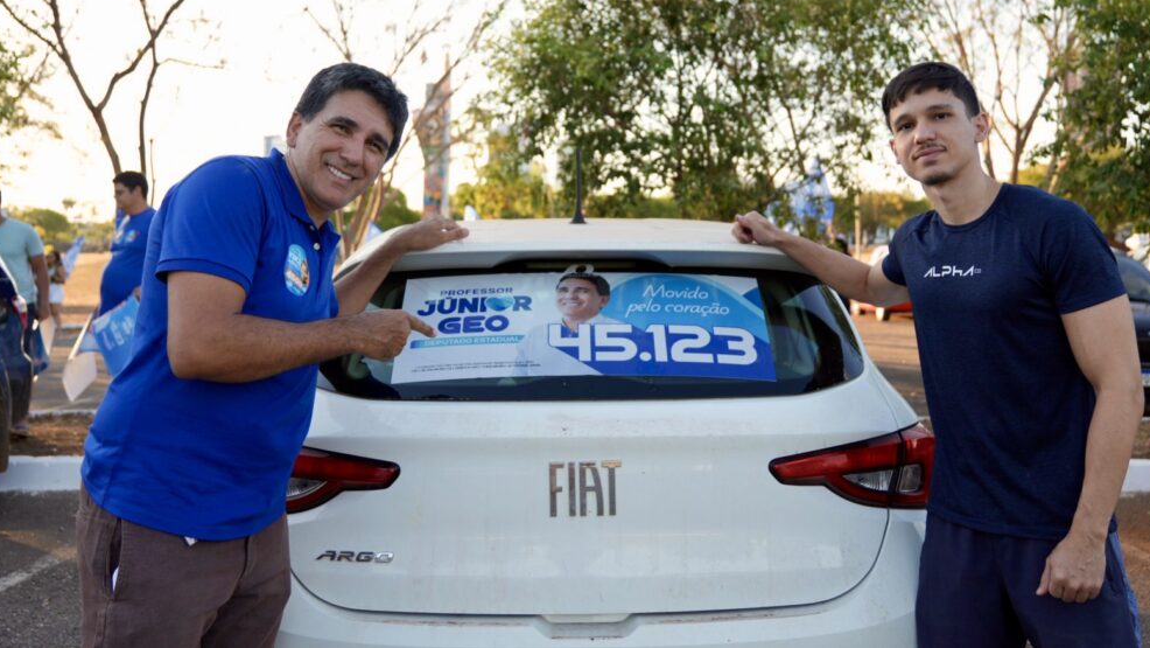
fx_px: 1145
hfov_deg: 53.3
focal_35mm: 38
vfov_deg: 31.5
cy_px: 250
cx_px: 589
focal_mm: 23
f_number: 2.8
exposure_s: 1/250
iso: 100
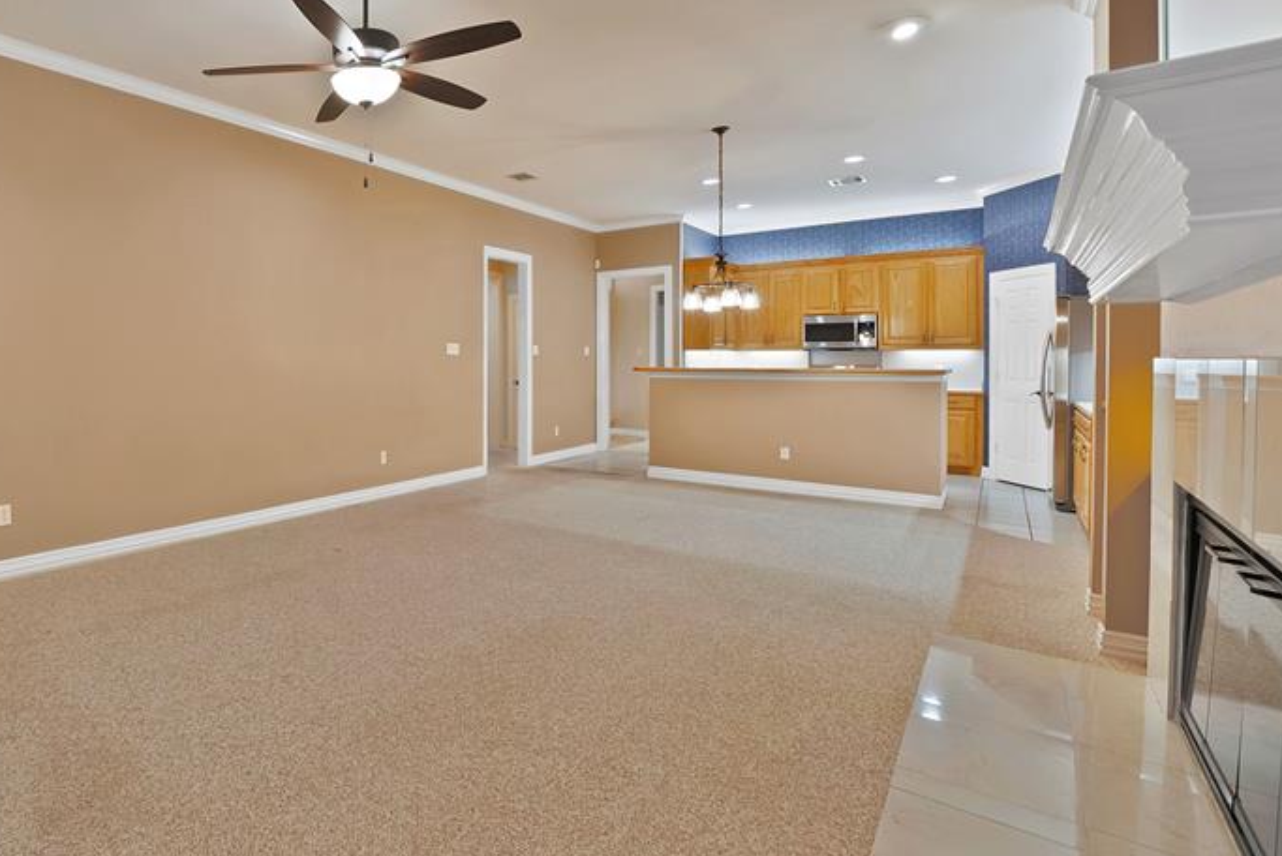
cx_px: 364
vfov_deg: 67.0
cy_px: 357
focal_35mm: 18
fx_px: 641
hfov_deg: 84.7
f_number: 9
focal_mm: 12
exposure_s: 1/2.5
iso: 640
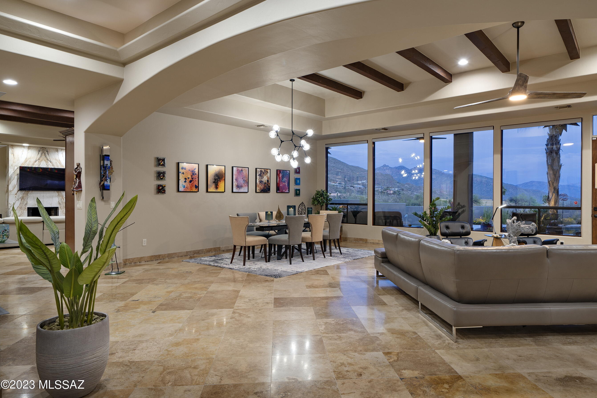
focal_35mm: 23
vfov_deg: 55.1
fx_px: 381
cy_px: 196
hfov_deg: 76.1
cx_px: 312
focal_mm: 22
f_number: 9
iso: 100
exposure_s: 1.6
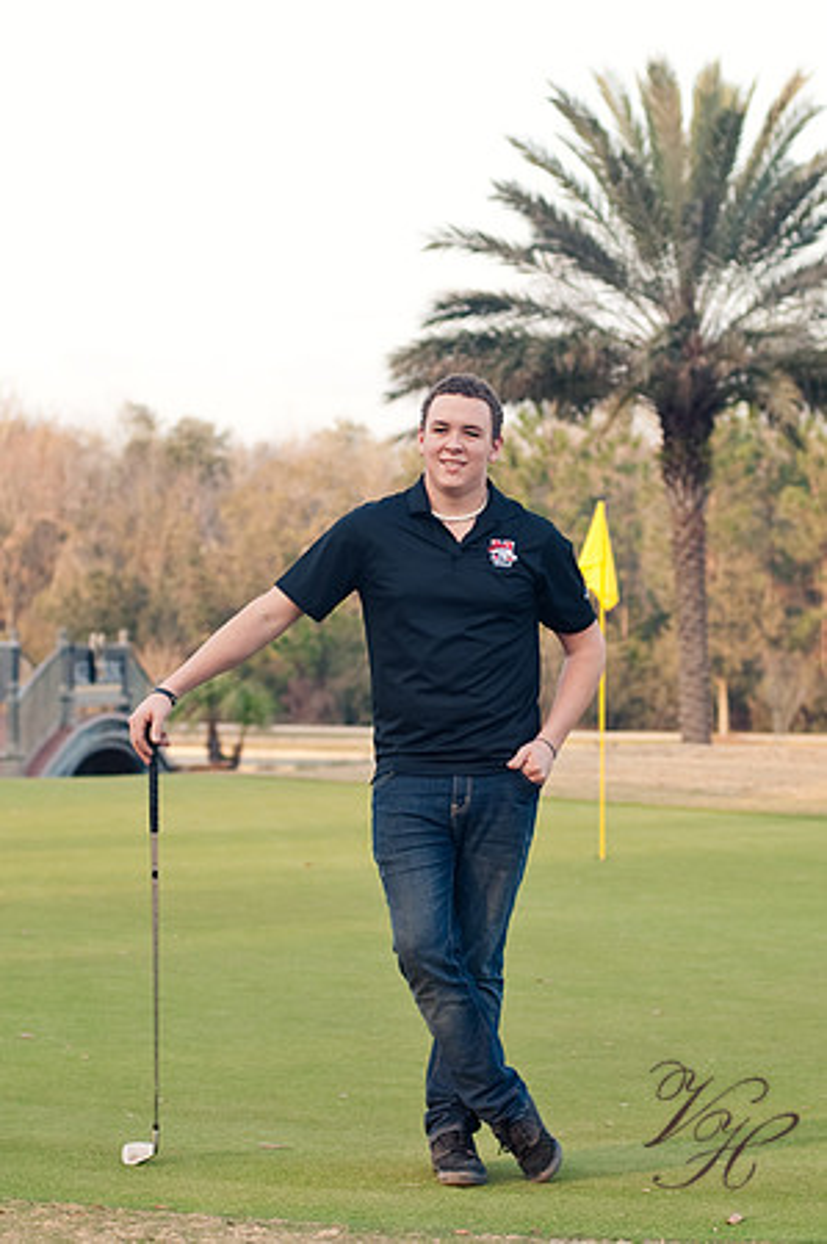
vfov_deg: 39.6
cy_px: 622
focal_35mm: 50
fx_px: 1727
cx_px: 414
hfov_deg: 26.9
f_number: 3.2
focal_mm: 50
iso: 200
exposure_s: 1/320
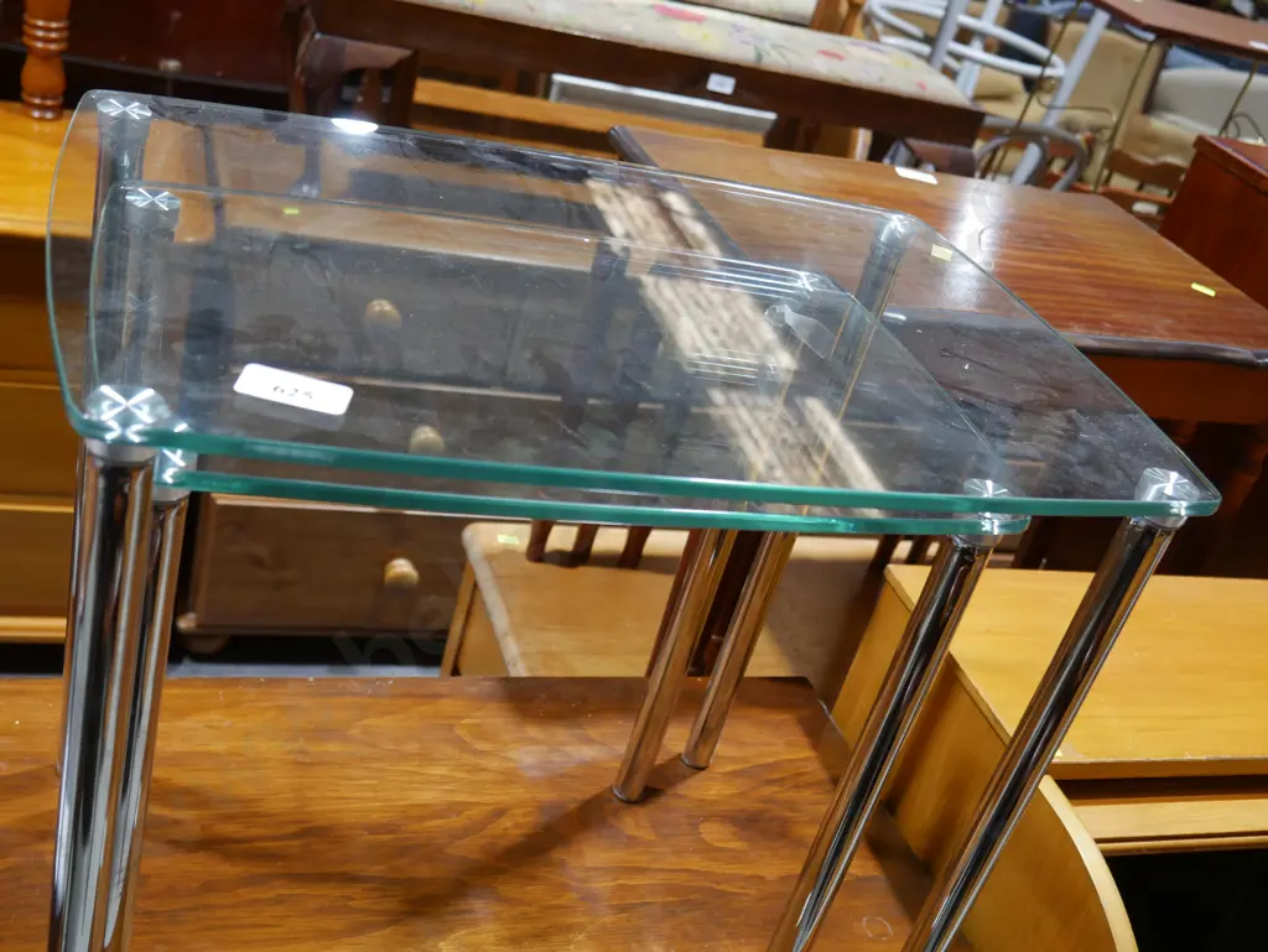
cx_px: 634
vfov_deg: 36.0
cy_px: 476
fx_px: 1466
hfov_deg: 46.8
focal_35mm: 40
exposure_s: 1/60
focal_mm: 20
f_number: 4.5
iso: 500
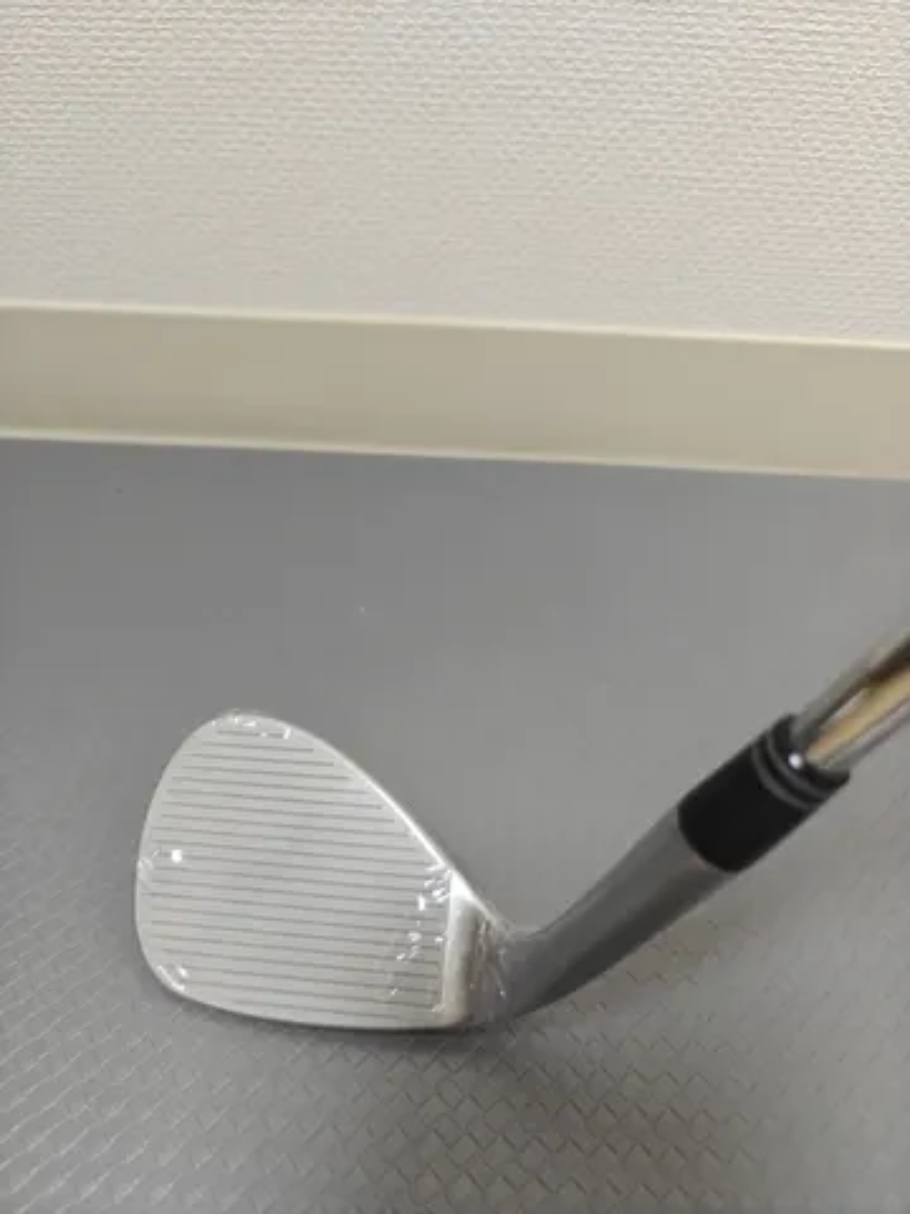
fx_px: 806
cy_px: 607
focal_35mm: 23
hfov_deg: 58.9
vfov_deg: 73.9
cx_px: 455
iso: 500
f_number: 1.6
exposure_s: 1/100
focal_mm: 6.06
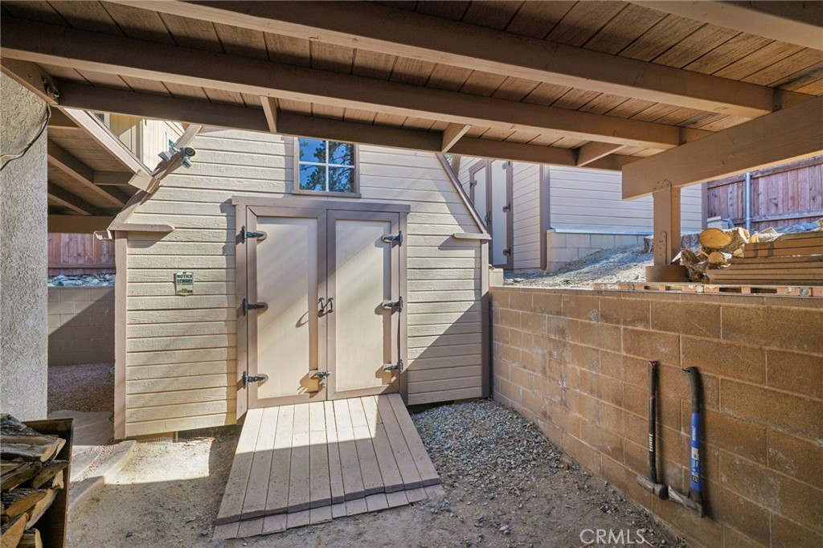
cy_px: 274
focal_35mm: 15
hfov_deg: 100.4
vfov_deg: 77.3
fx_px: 343
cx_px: 412
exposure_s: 1/40
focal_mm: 15
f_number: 9
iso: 100
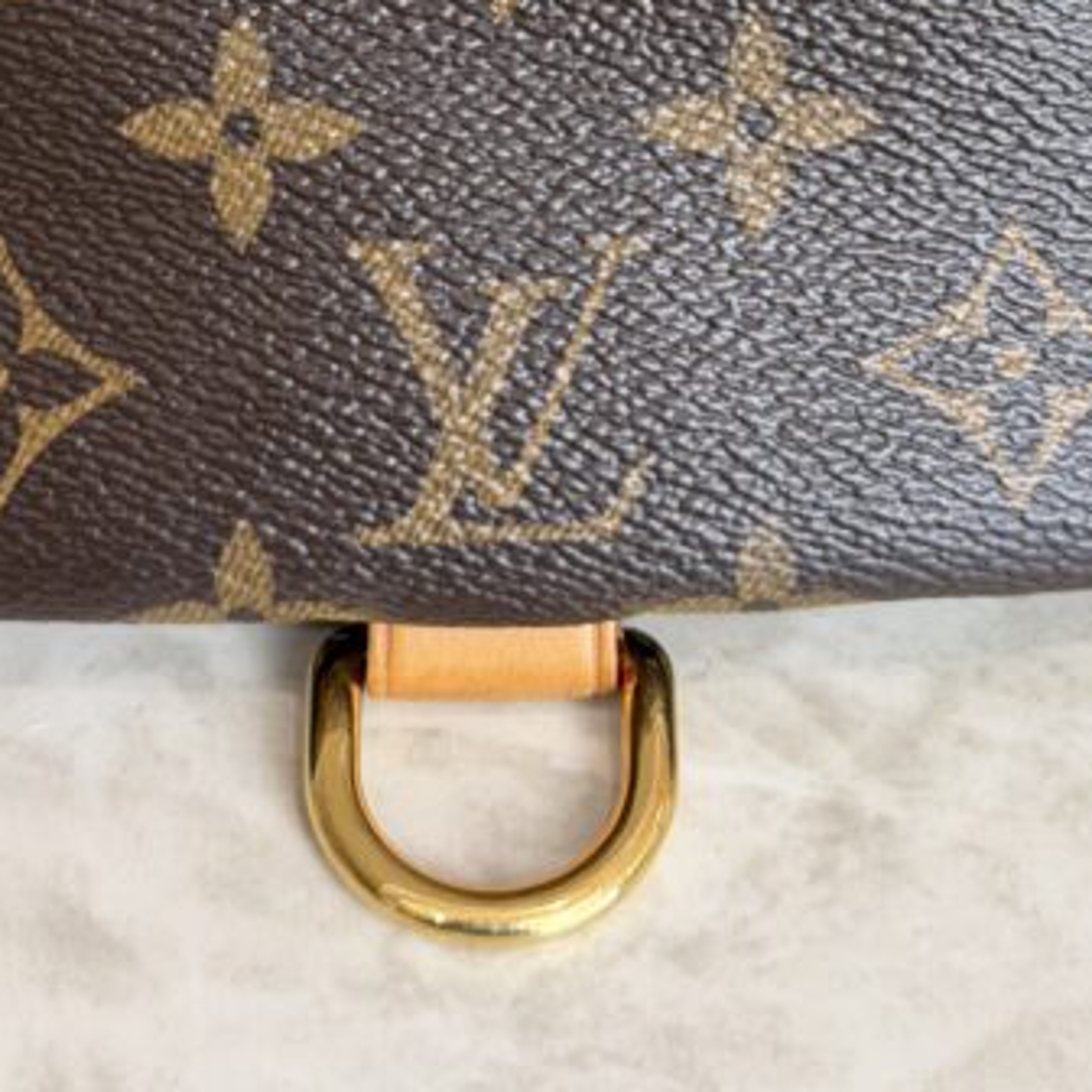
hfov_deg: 17.2
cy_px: -182
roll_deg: +0.7
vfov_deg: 16.6
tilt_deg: -42.5
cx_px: 452
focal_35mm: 101
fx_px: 3605
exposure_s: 1/60
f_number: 1.78
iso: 80
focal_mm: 6.76
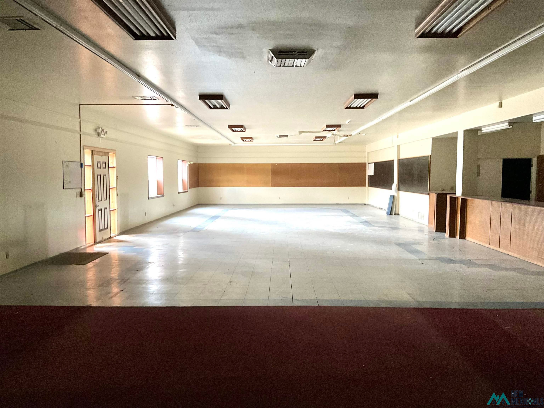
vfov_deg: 48.2
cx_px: 272
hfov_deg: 61.7
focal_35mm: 29
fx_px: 456
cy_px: 204
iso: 250
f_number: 1.8
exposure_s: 1/60
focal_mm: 3
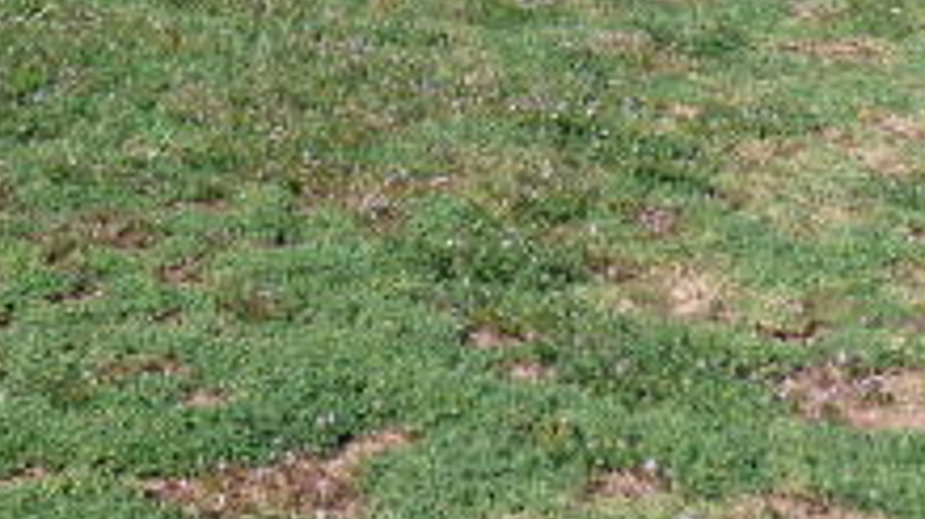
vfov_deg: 15.7
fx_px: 1643
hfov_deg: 30.7
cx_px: 182
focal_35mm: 67
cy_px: -376
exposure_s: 1/1600
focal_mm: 3.7
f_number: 2.8
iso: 100
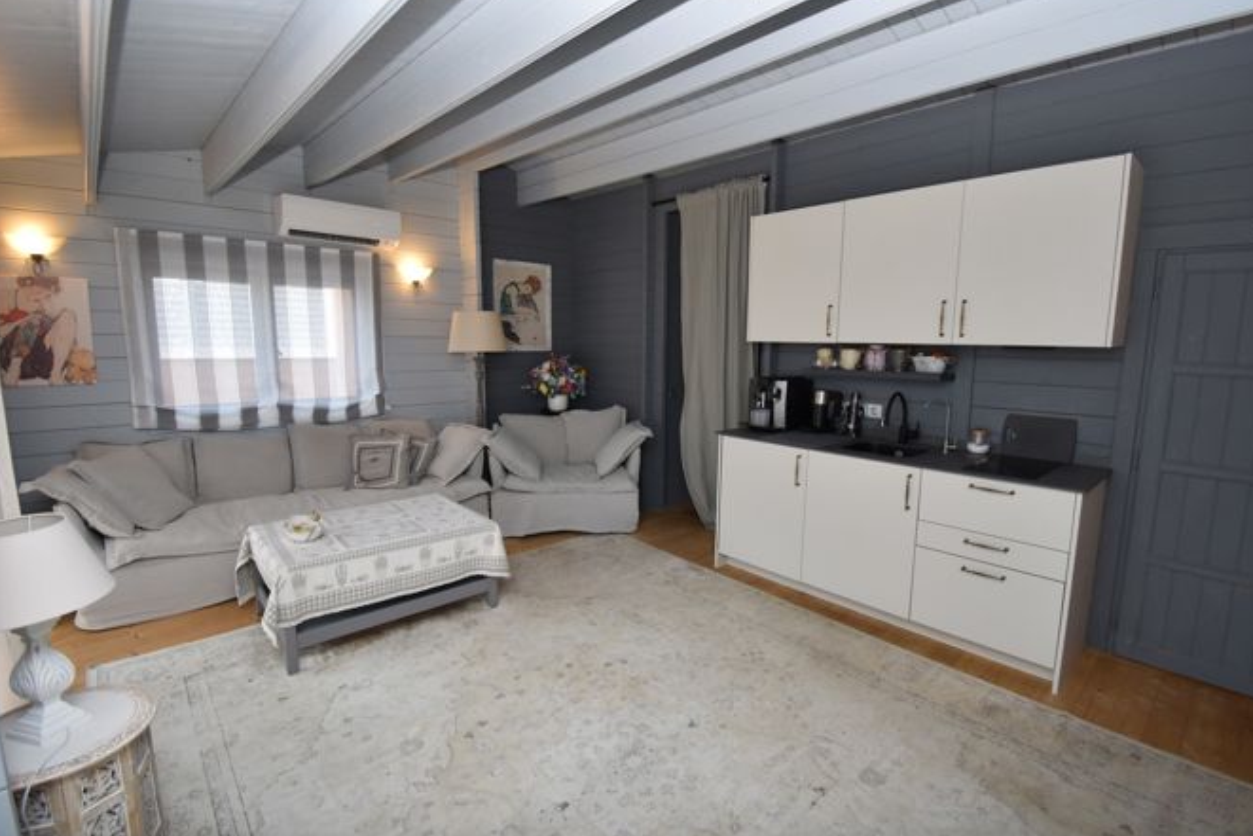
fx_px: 557
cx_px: 628
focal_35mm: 16
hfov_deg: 96.7
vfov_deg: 73.8
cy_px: 419
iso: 640
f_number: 4.5
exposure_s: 1/250
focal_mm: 10
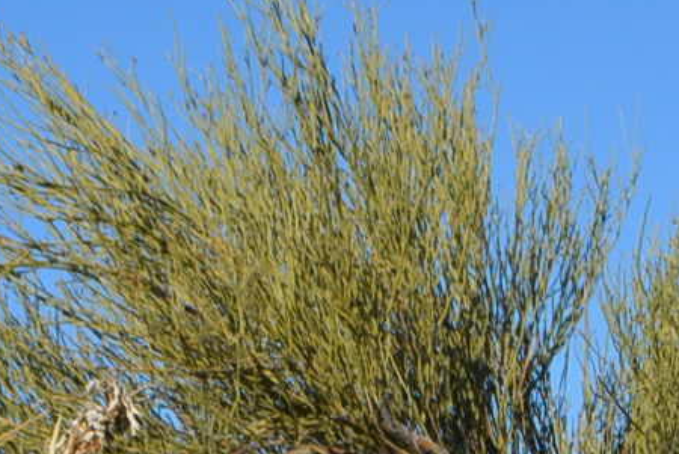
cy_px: 925
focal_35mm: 289
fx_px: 5462
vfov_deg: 4.7
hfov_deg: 7.1
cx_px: 717
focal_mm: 29
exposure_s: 1/1600
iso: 400
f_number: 6.3
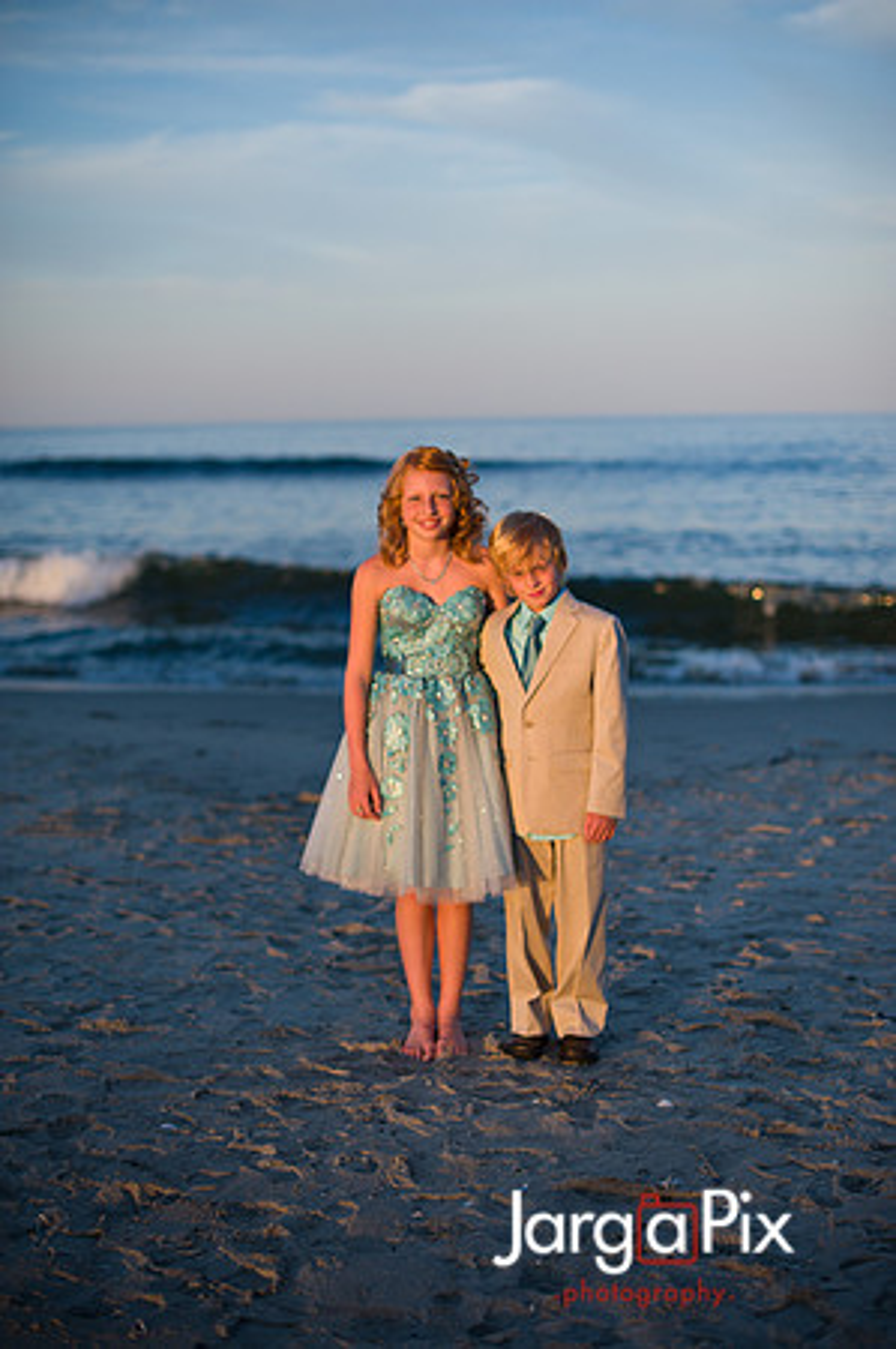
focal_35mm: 50
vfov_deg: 39.6
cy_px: 674
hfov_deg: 26.9
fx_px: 1871
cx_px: 448
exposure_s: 1/2500
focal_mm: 50
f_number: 2
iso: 160
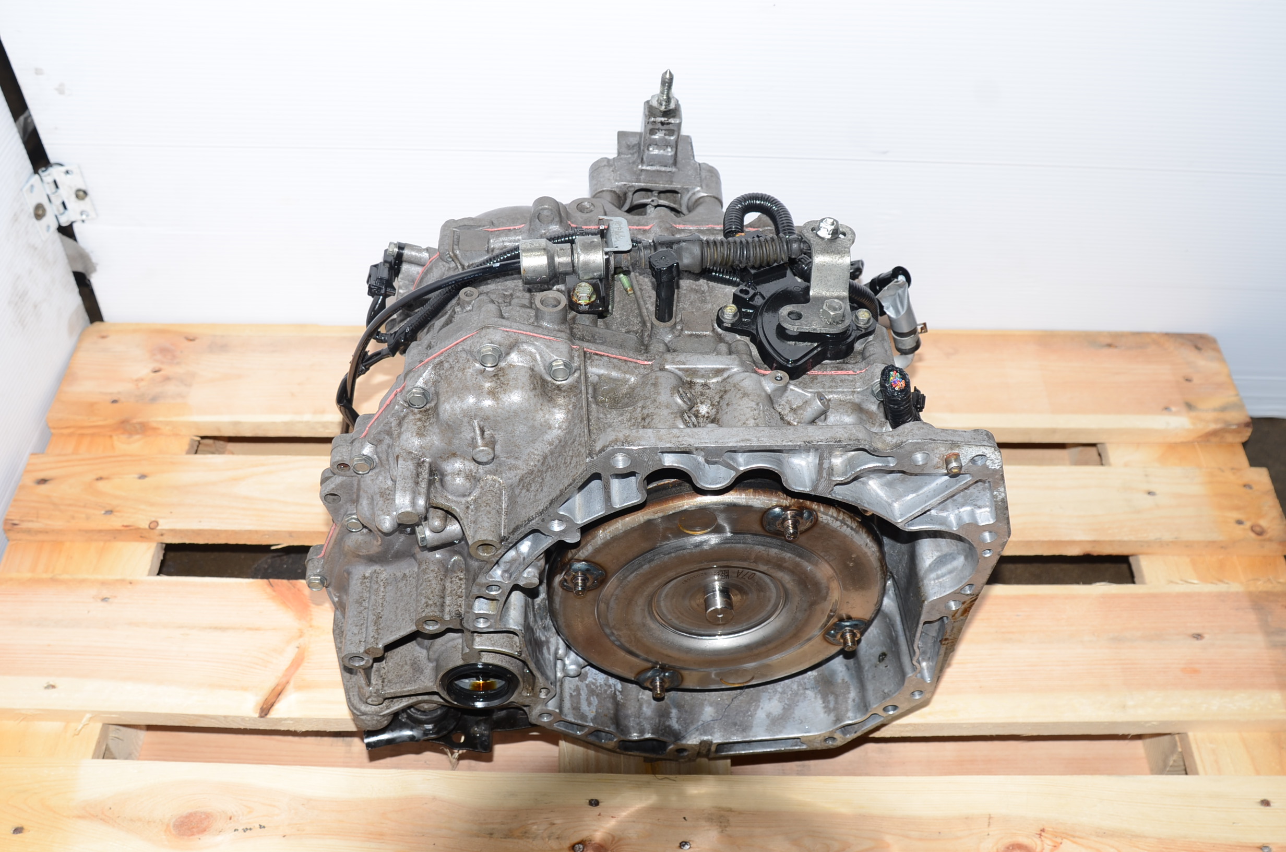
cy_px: 426
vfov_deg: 34.1
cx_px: 643
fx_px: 1390
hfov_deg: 49.6
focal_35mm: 39
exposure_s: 1/60
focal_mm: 26
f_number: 6.3
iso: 100
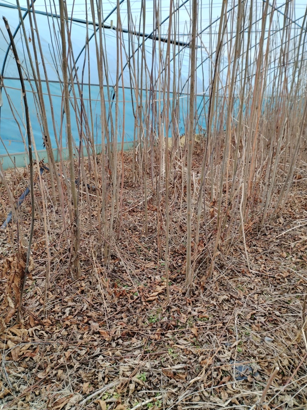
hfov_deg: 48.2
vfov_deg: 61.7
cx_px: 153
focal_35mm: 29
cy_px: 213
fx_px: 343
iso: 100
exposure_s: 1/498
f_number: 1.8
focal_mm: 4.25
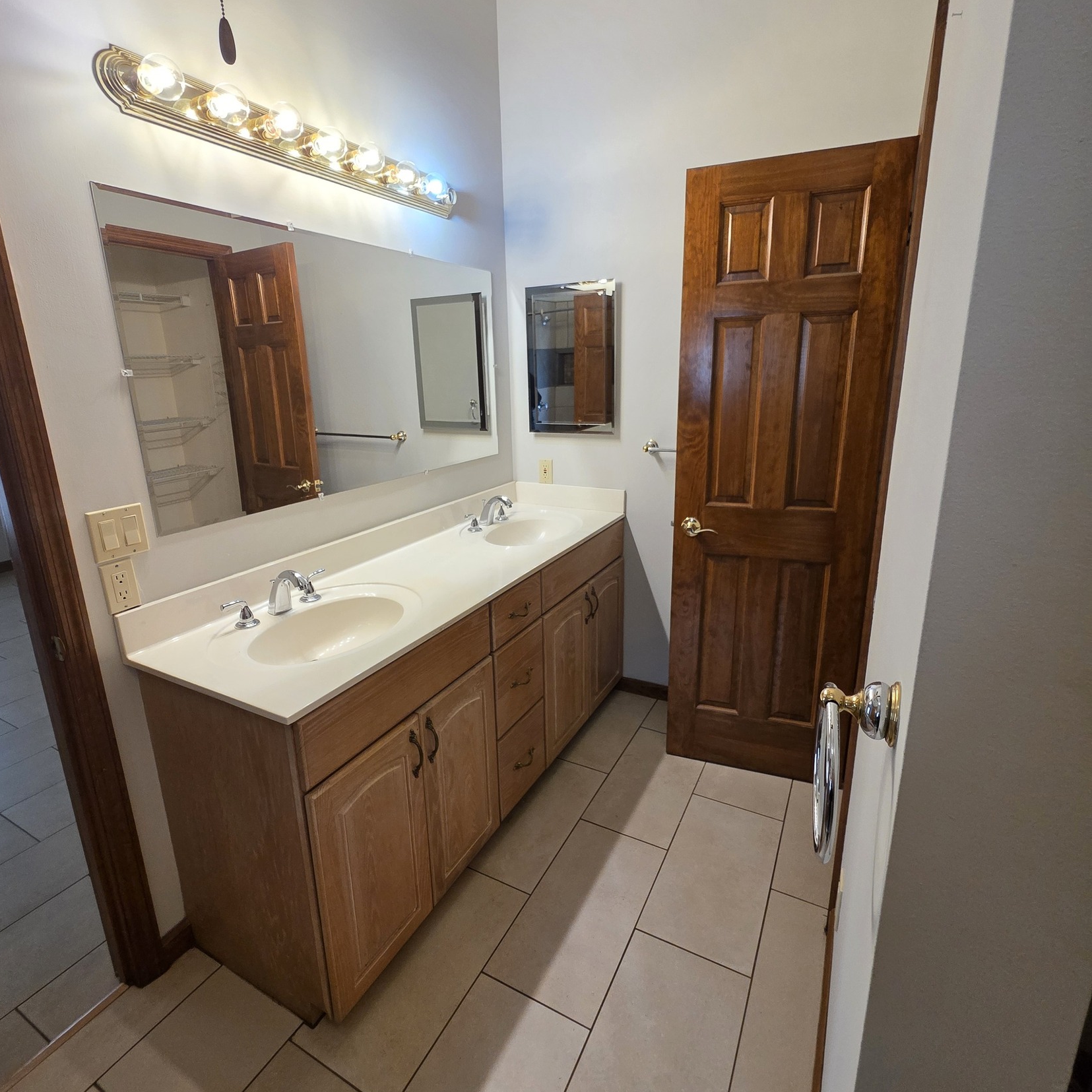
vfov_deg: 87.4
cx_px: 524
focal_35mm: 16
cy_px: 527
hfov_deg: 87.4
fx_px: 571
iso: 250
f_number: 1.9
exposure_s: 1/120
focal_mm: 2.2
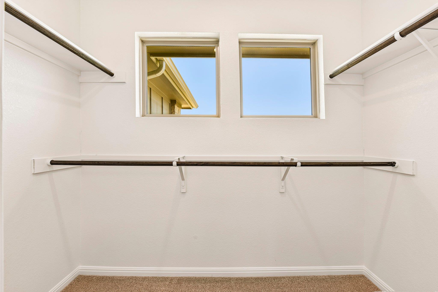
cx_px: 219
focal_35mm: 14
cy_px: 146
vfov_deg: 81.2
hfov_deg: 104.3
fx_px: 170
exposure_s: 1/30
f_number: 8
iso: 100
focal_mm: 14
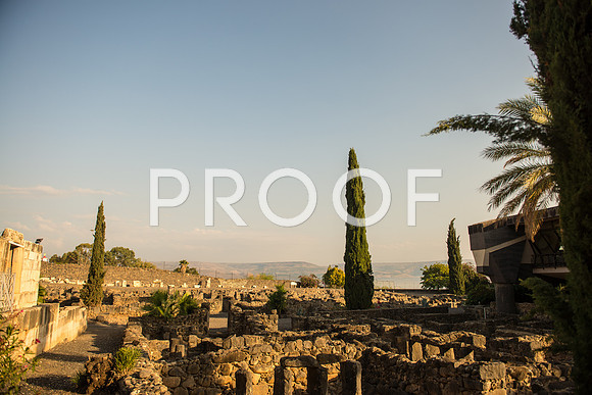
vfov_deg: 53.2
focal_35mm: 24
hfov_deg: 73.7
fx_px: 395
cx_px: 296
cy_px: 198
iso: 100
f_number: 2.8
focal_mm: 24
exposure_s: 1/1250
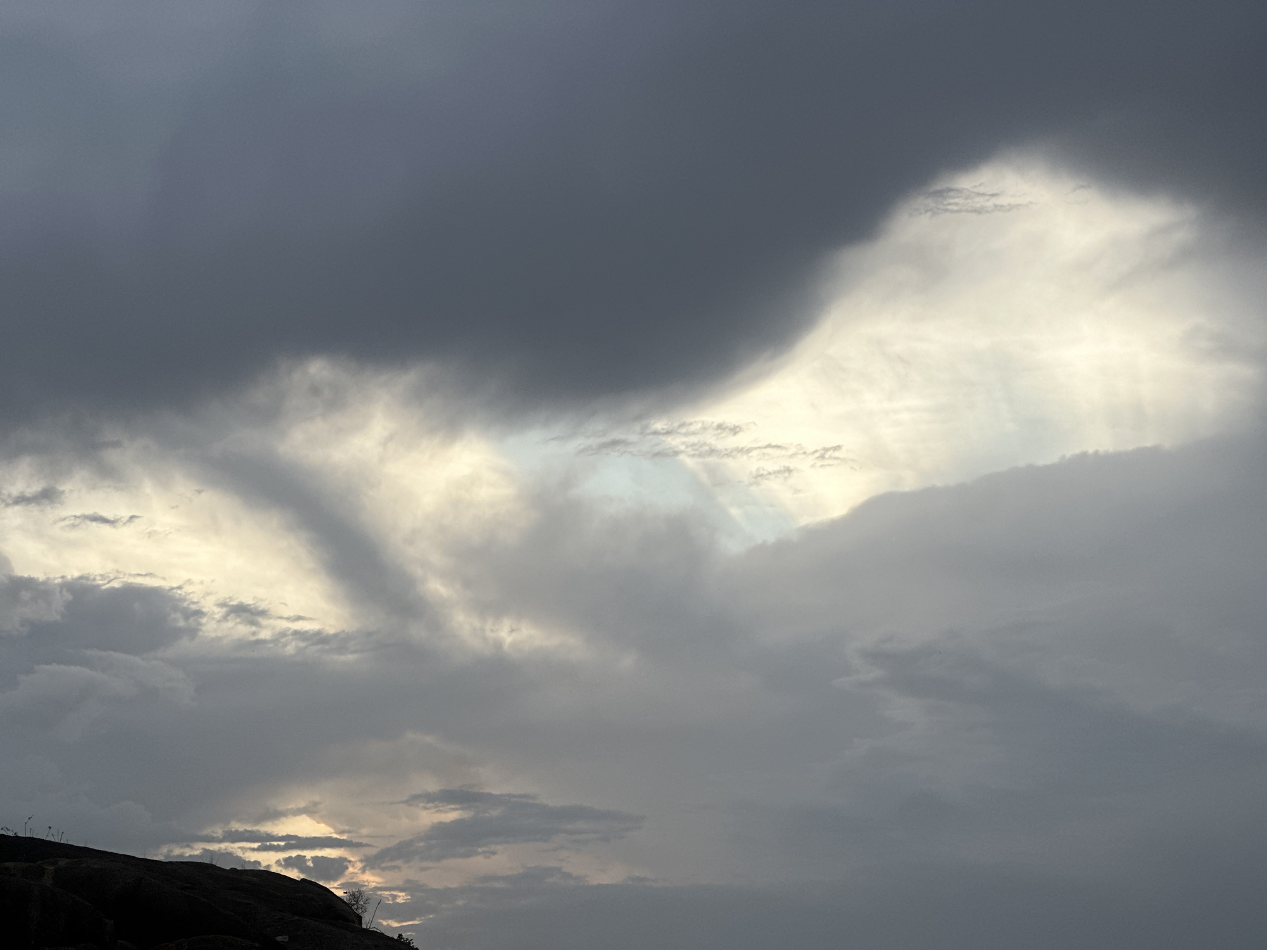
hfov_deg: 25.3
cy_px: 475
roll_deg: +1.0
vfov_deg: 19.1
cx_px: 634
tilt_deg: +13.1
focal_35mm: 77
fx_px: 2818
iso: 32
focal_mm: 9
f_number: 2.8
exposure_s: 1/99
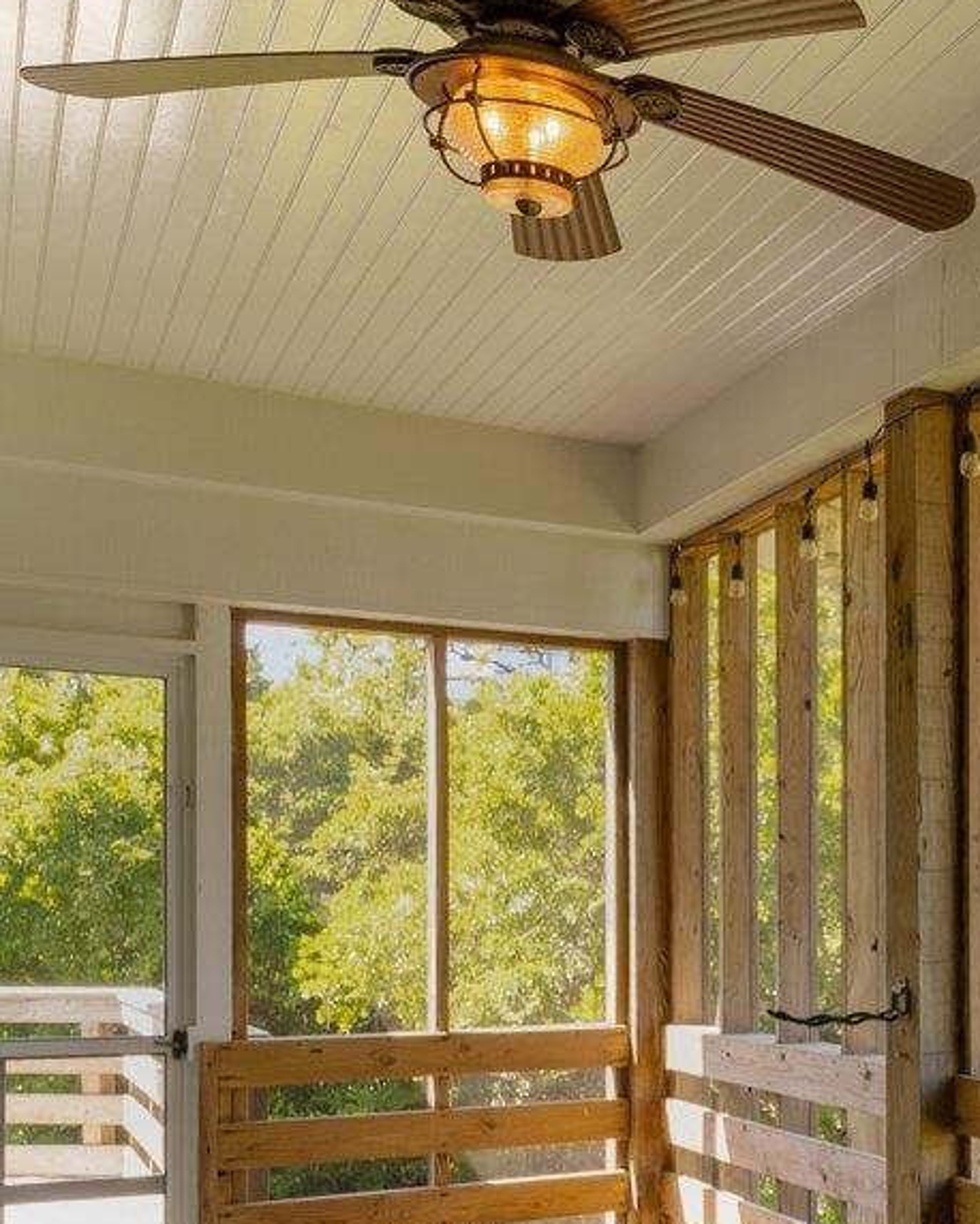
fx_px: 1703
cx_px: 1472
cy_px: 953
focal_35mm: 47
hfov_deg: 24.7
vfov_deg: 38.3
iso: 100
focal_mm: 14
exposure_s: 1/40
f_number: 8
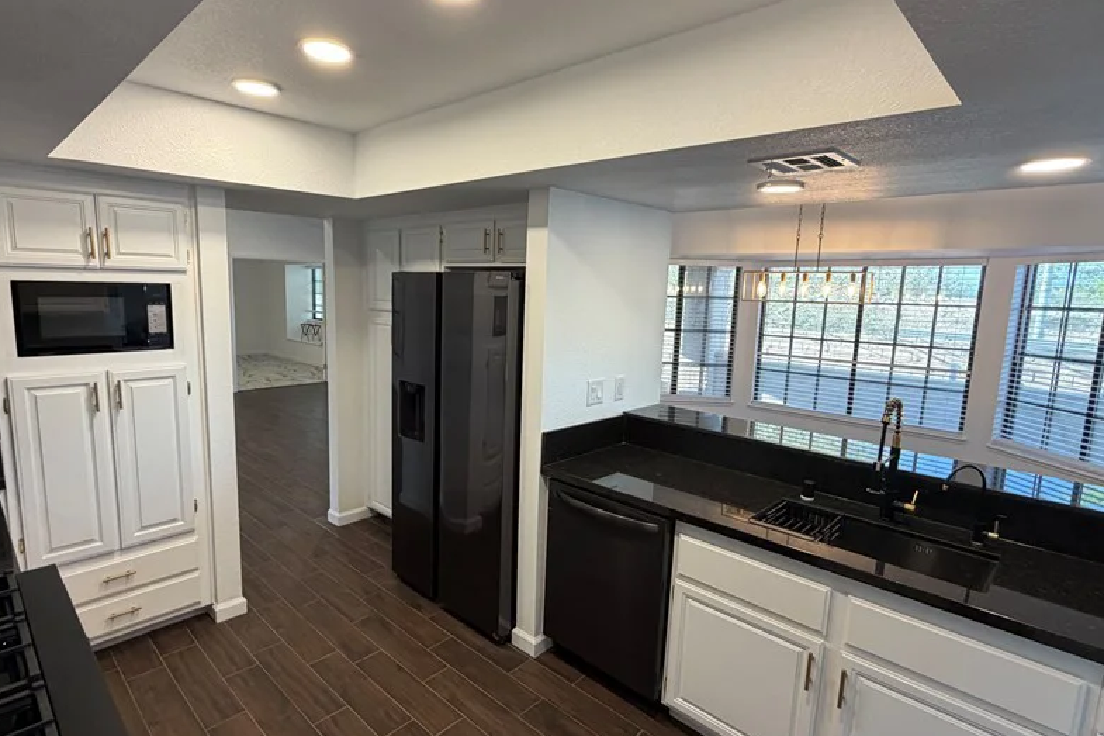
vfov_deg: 64.5
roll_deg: -1.1
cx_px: 519
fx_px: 583
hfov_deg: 86.8
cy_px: 372
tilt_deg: -7.9
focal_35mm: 19
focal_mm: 2.22
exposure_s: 1/120
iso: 250
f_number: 2.2
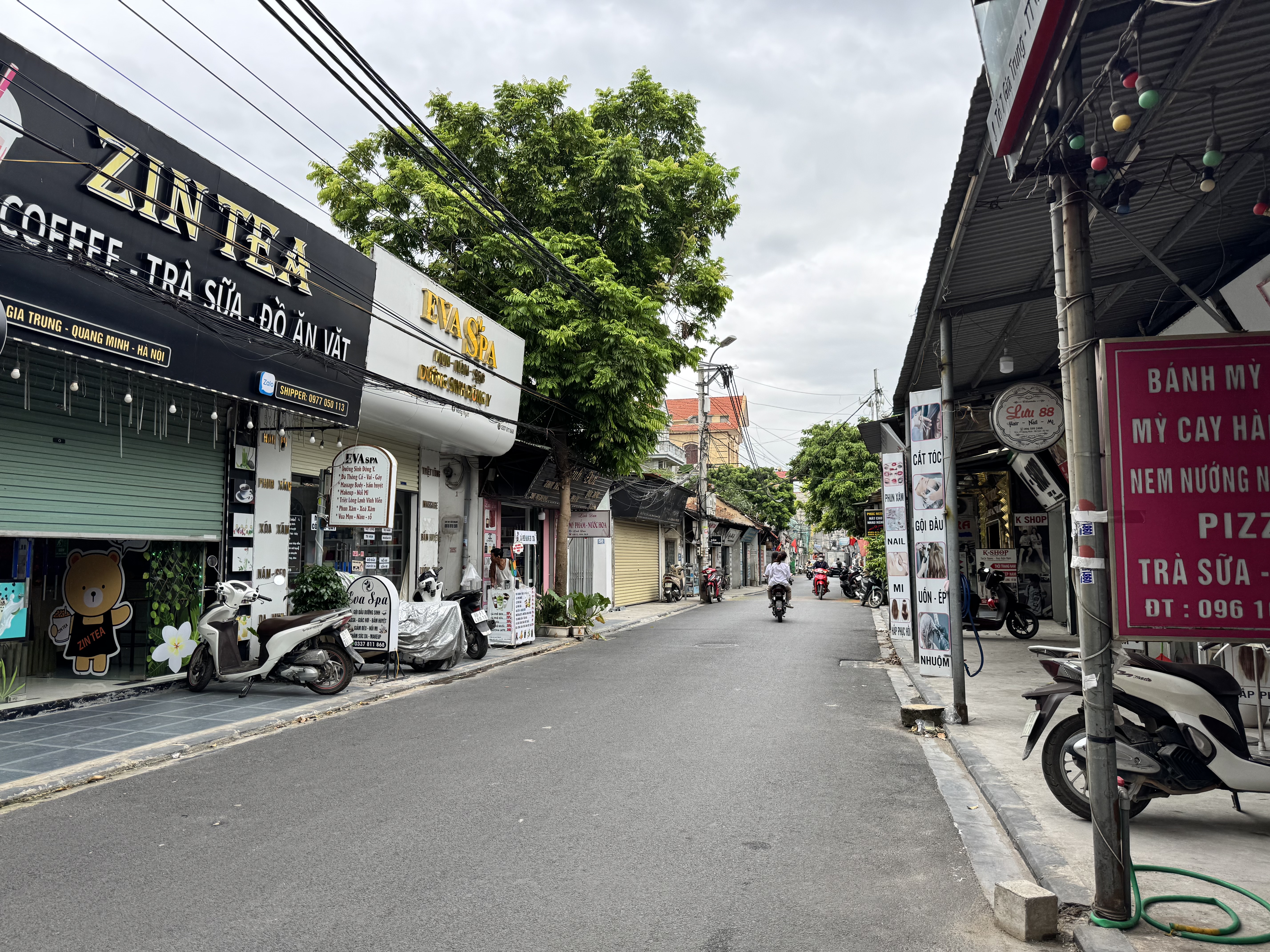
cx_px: 635
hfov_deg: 71.6
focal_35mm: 24
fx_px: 881
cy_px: 476
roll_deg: +0.1
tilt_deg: +5.5
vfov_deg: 56.8
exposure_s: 1/1339
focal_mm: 6.76
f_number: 1.78
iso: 80
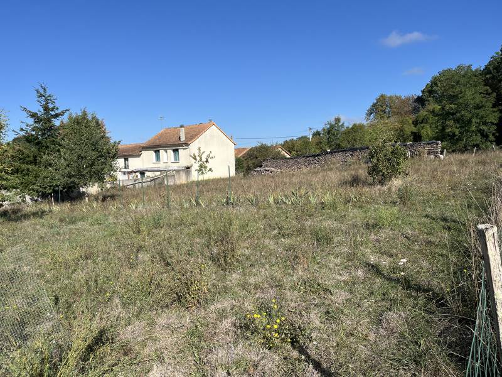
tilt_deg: -3.9
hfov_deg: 67.3
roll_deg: +1.7
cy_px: 188
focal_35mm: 26
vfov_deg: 53.1
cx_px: 251
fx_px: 377
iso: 50
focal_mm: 5.1
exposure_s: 1/3876
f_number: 1.6
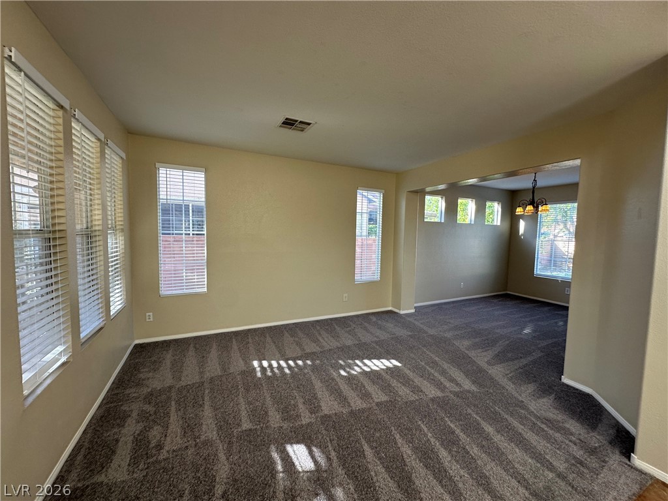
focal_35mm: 14
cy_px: 250
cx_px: 334
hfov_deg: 102.1
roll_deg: -1.4
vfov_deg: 85.7
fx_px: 270
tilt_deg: -3.4
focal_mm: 2.22
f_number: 2.2
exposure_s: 1/120
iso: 100
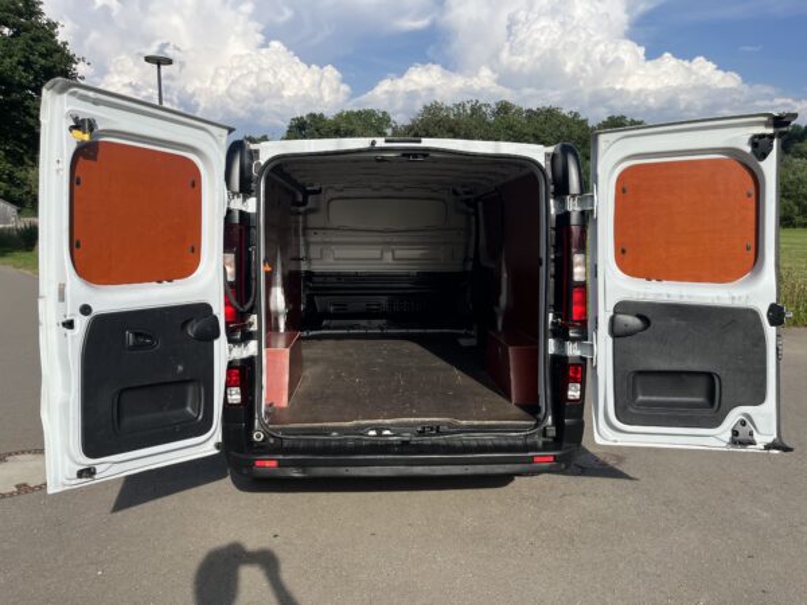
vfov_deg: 53.1
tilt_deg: -4.2
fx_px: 606
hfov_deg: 67.3
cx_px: 404
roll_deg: -1.4
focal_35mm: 26
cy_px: 302
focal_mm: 5.1
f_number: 1.6
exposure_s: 1/4016
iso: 50
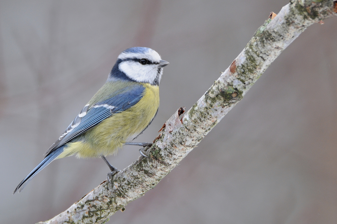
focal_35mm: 570
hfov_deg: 3.6
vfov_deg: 2.4
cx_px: 168
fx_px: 5331
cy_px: 112
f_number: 6
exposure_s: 1/60
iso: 400
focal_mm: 380
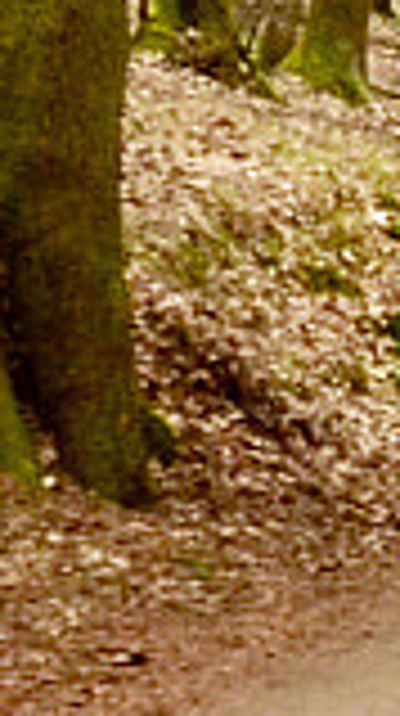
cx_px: 1200
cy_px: 124
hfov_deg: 2.5
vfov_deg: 4.6
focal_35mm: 473
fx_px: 8952
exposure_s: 1/80
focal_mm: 30
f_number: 6.3
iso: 500
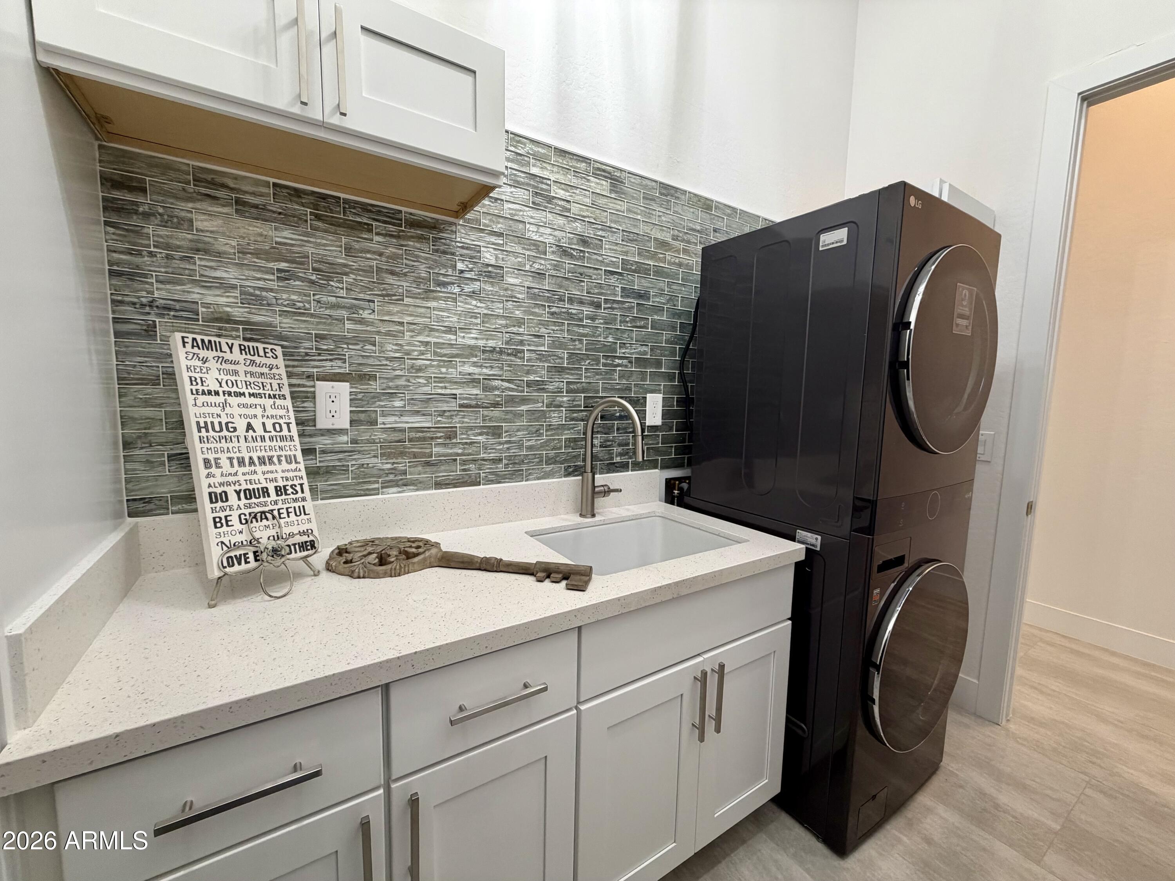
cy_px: 440
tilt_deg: -5.8
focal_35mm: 14
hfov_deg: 102.1
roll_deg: -1.3
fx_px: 475
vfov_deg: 85.7
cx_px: 588
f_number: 2.2
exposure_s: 1/120
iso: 200
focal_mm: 2.22
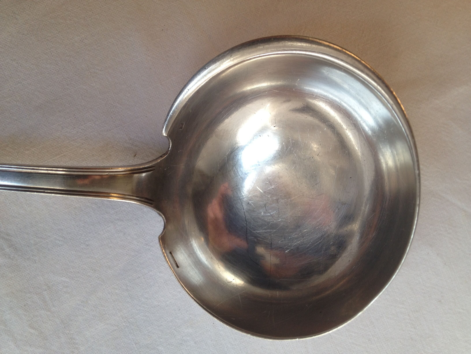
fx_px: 476
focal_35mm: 35
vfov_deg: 40.7
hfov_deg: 52.6
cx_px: 236
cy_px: 177
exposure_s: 1/156
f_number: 2.4
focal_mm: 4.28
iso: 50
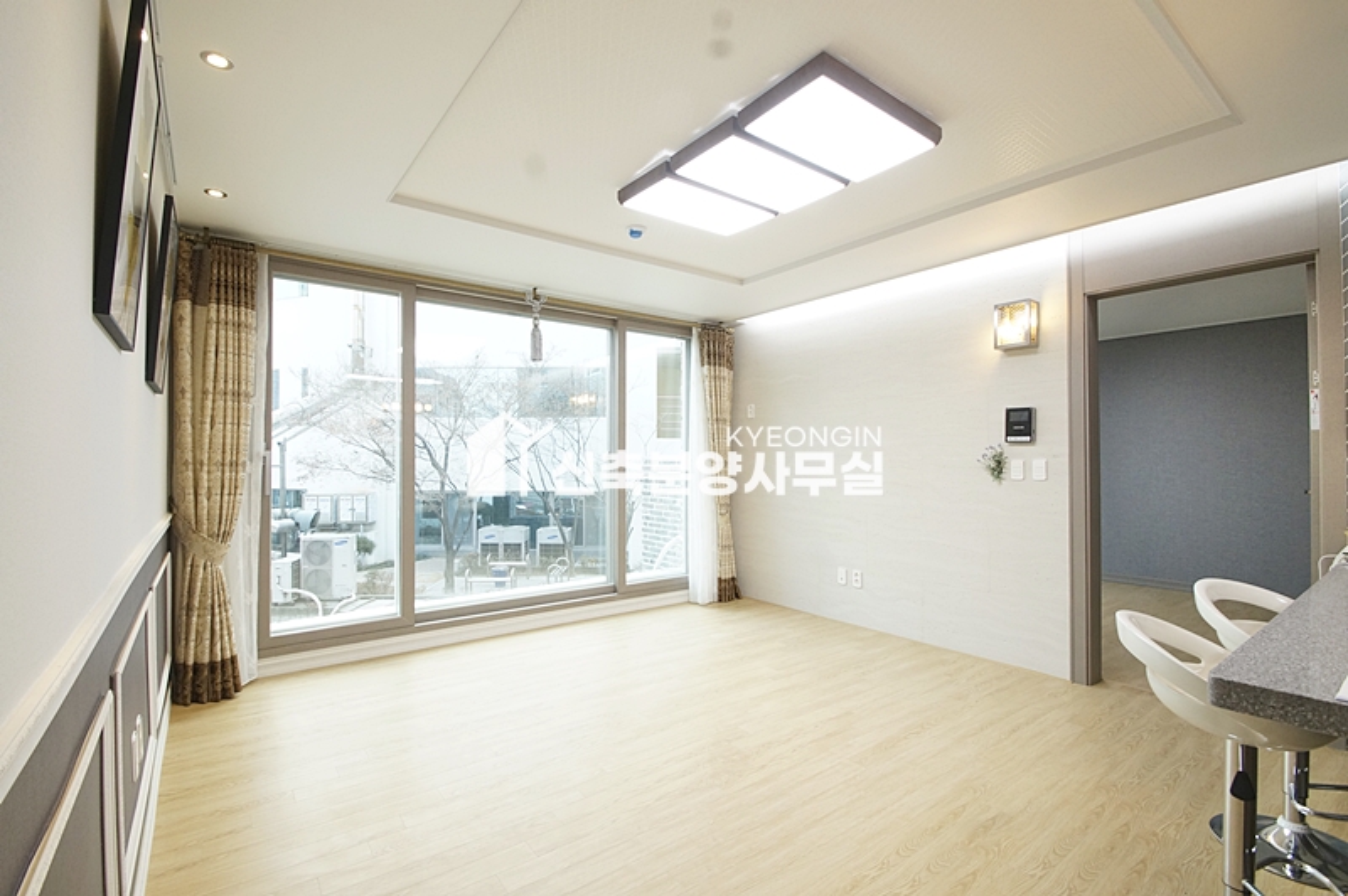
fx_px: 561
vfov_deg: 77.2
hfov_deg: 100.4
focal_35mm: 15
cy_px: 448
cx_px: 674
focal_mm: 10
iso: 800
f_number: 9
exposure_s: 1/30
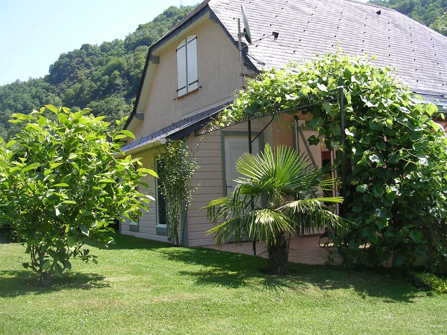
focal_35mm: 38
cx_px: 224
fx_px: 491
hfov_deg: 49.0
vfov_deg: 37.7
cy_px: 168
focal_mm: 5.8
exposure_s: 1/366
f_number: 2.8
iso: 50
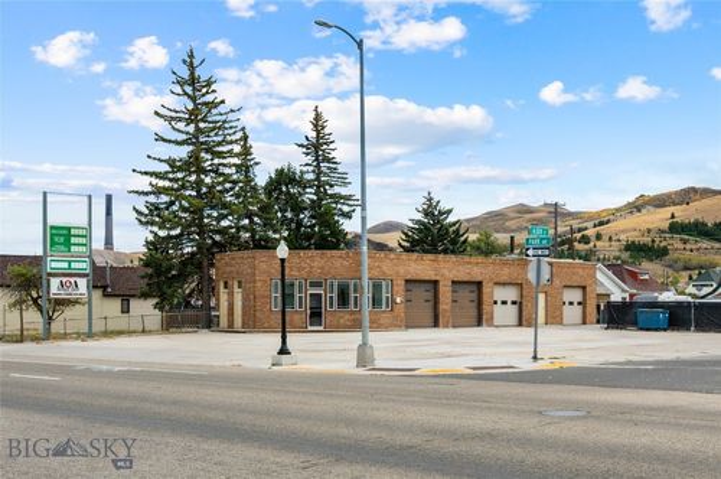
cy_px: 240
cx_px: 360
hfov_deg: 60.3
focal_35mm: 31
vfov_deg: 42.2
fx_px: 620
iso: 320
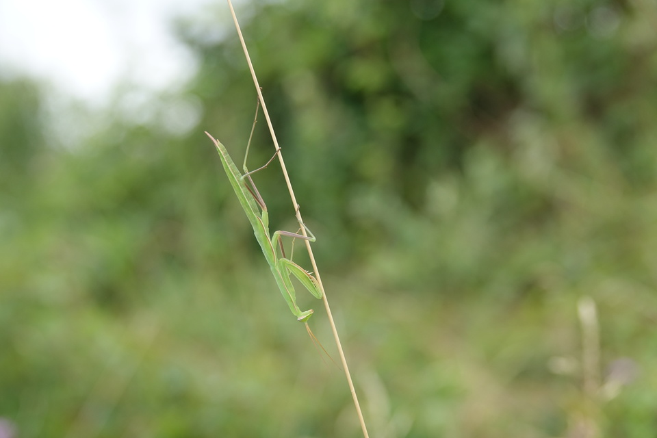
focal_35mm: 81
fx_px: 1478
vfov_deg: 16.9
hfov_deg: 25.1
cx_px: 328
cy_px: 219
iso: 125
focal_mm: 29.69
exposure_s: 1/100
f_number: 3.5
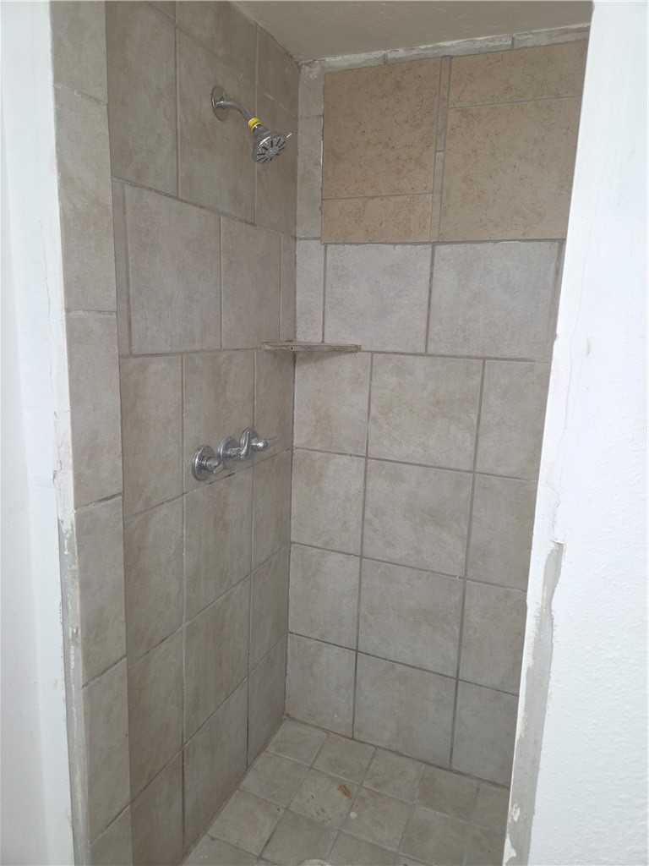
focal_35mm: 23
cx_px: 324
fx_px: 575
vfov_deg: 73.9
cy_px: 433
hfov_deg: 58.9
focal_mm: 5.4
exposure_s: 1/60
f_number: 1.8
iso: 80
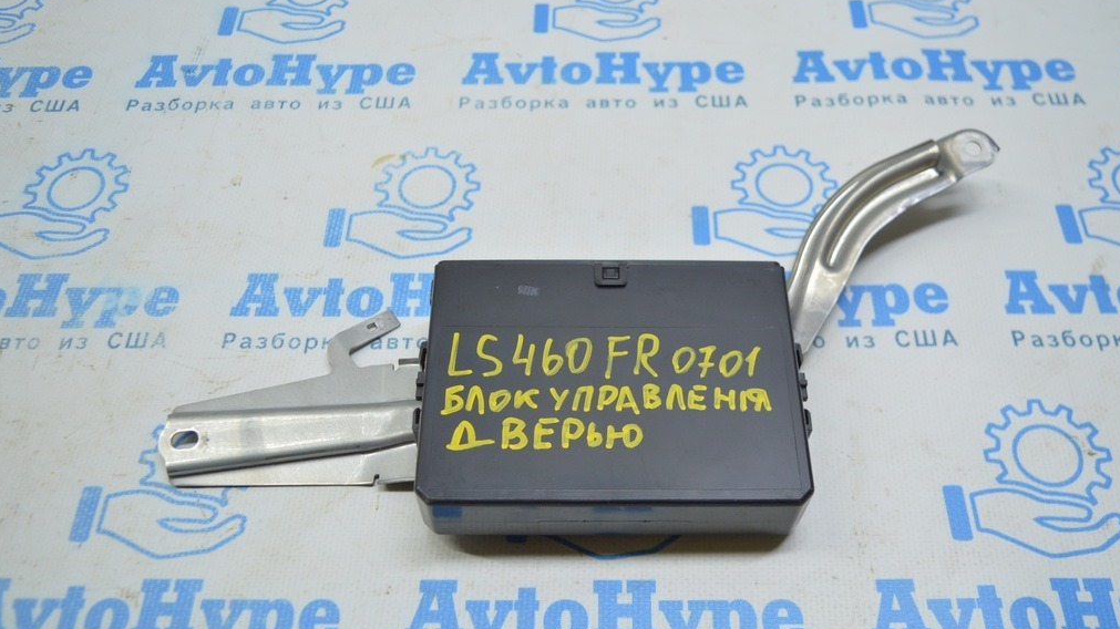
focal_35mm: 35
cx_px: 565
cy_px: 327
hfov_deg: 56.6
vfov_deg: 33.7
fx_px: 1039
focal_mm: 22
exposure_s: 1/80
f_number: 3.8
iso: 400
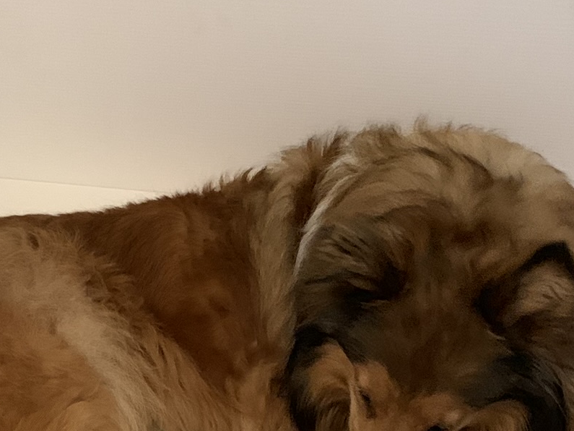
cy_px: 390
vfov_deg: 21.4
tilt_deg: -34.8
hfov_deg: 29.0
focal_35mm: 67
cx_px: 269
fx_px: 1111
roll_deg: +2.0
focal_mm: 4.25
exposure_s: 1/25
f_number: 1.8
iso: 640
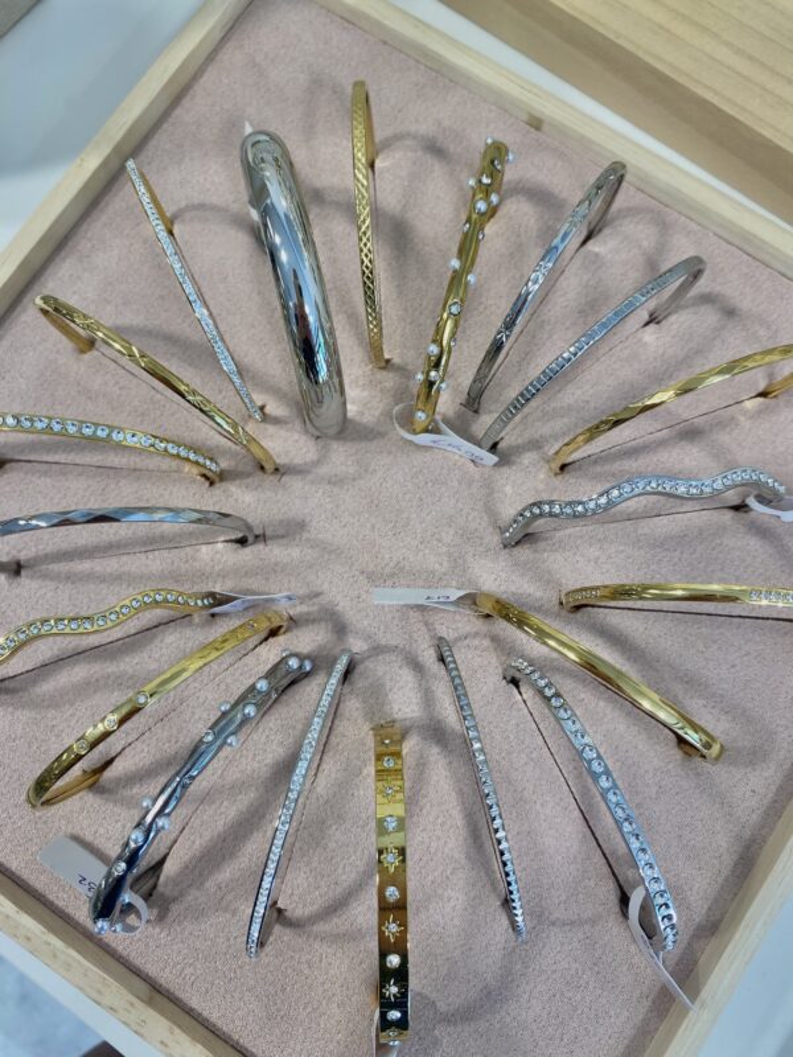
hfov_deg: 53.1
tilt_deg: -80.4
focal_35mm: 26
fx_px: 794
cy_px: 528
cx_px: 396
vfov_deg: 67.3
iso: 40
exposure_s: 1/100
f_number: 1.8
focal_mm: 4.25
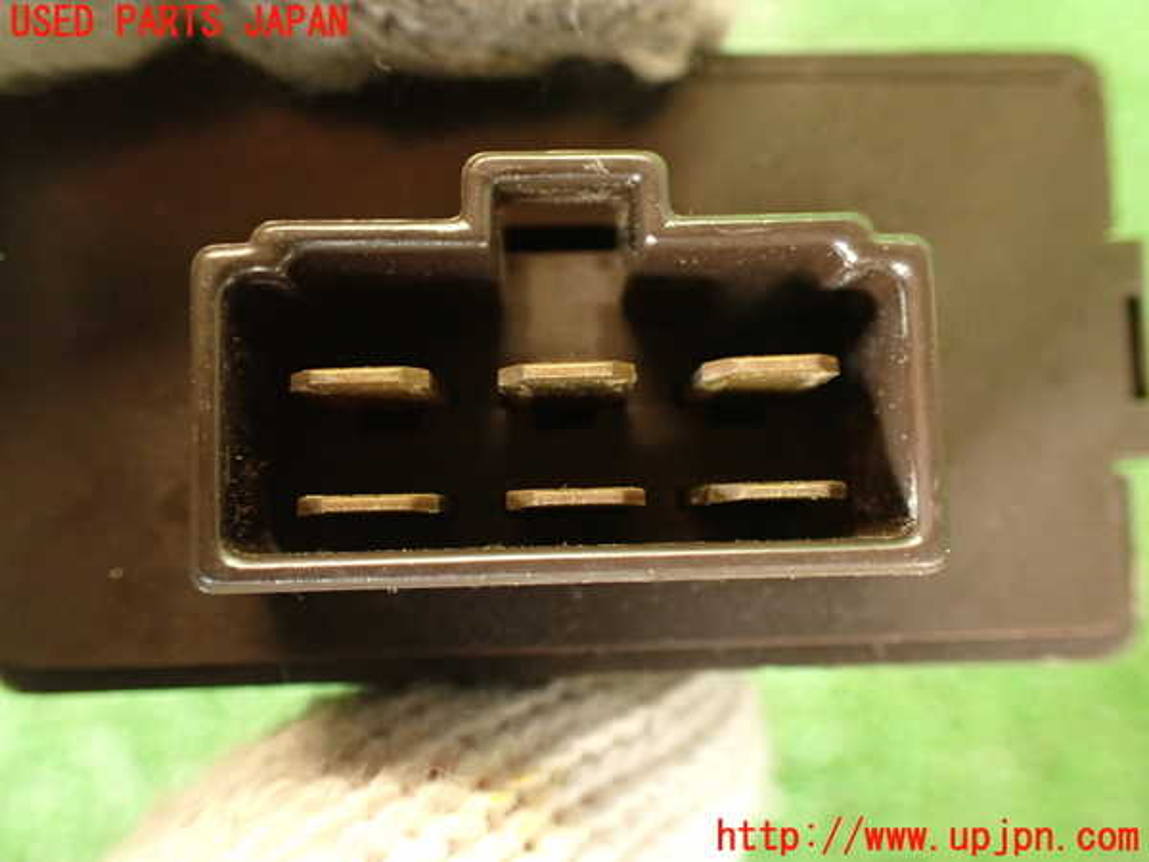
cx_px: 574
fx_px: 1062
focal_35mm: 32
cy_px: 431
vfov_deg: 44.2
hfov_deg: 56.8
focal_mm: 5.79
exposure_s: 1/30
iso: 640
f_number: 2.4
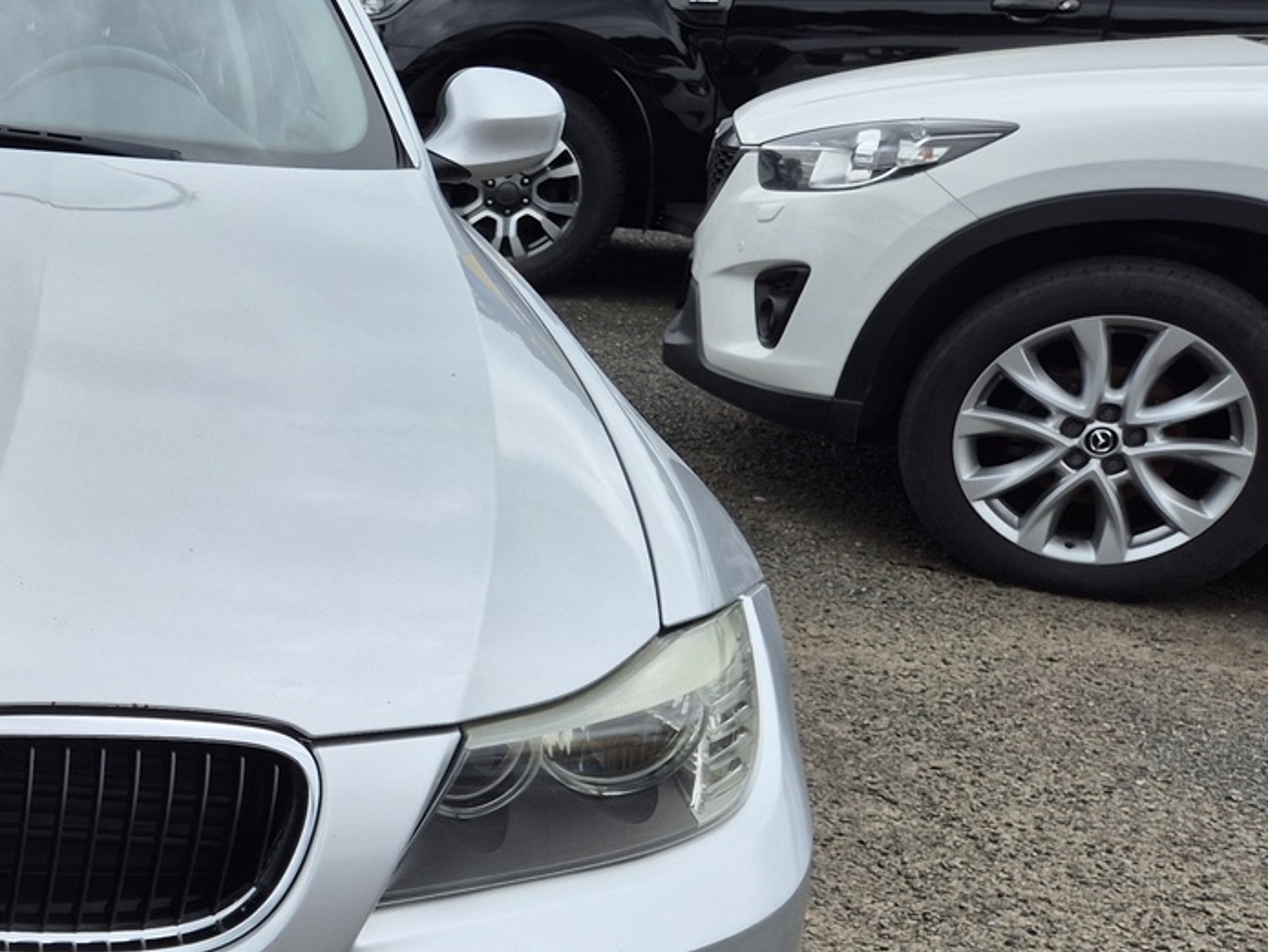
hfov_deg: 31.7
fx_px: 1942
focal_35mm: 53
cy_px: 576
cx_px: -153
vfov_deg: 27.5
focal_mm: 5.4
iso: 25
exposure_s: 1/1032
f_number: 1.8
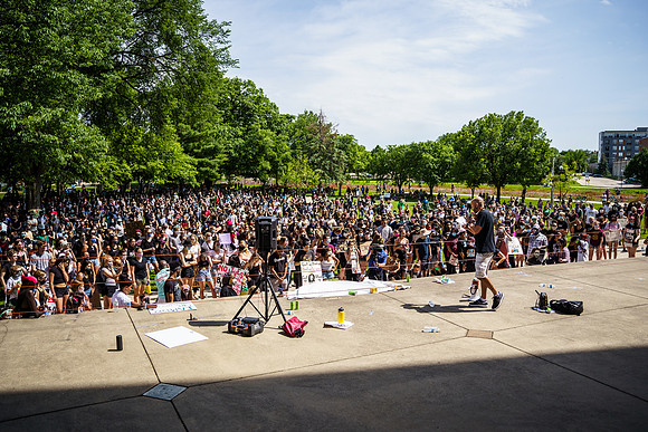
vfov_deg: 46.8
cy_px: 202
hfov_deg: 66.0
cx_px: 321
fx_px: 499
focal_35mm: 28
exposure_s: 1/3200
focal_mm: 24
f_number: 2.8
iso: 200
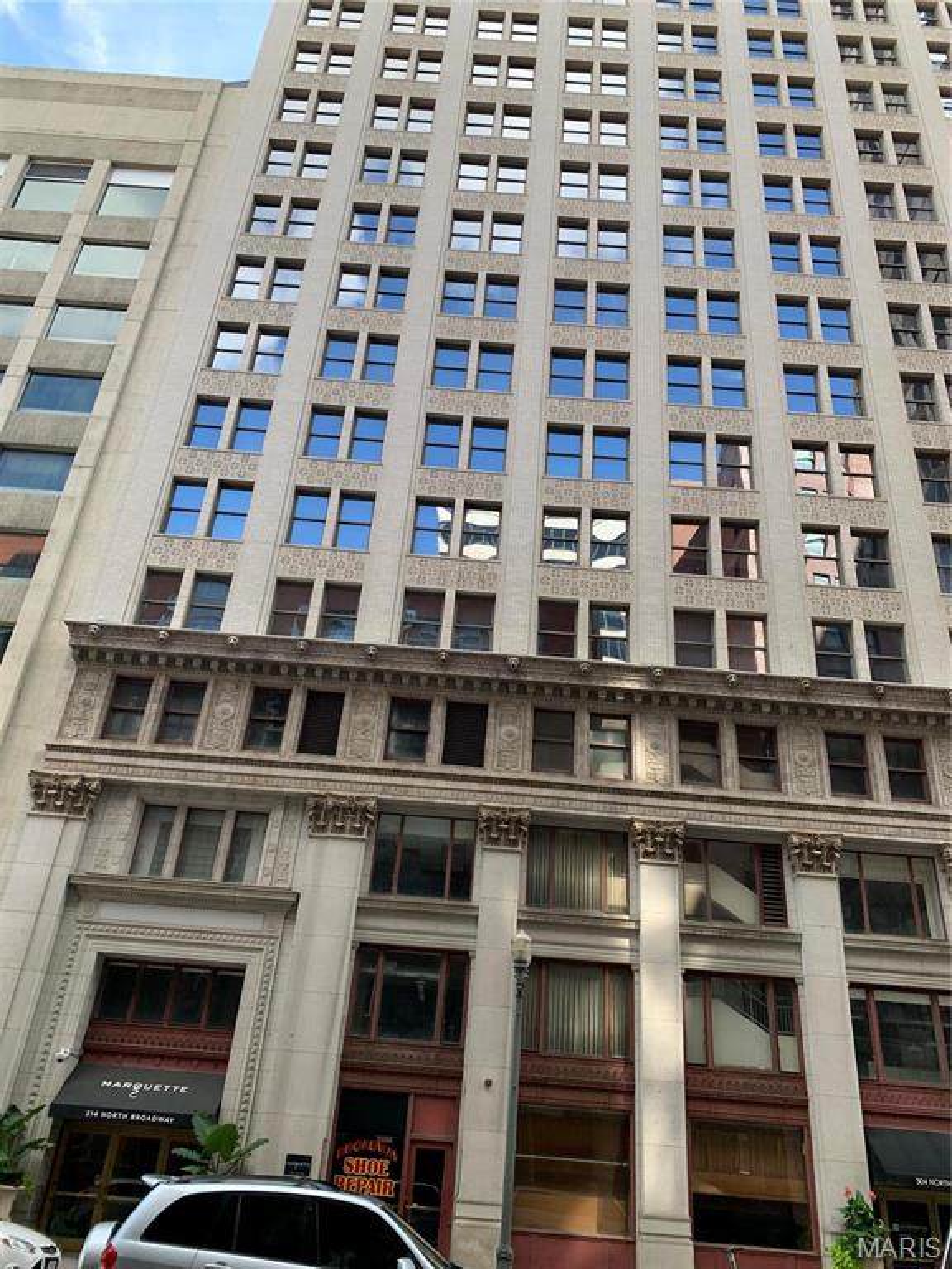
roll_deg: -6.2
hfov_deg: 53.1
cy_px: 634
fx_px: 953
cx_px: 476
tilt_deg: +29.2
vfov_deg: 67.3
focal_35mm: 26
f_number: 1.8
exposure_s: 1/306
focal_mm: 4.25
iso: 25
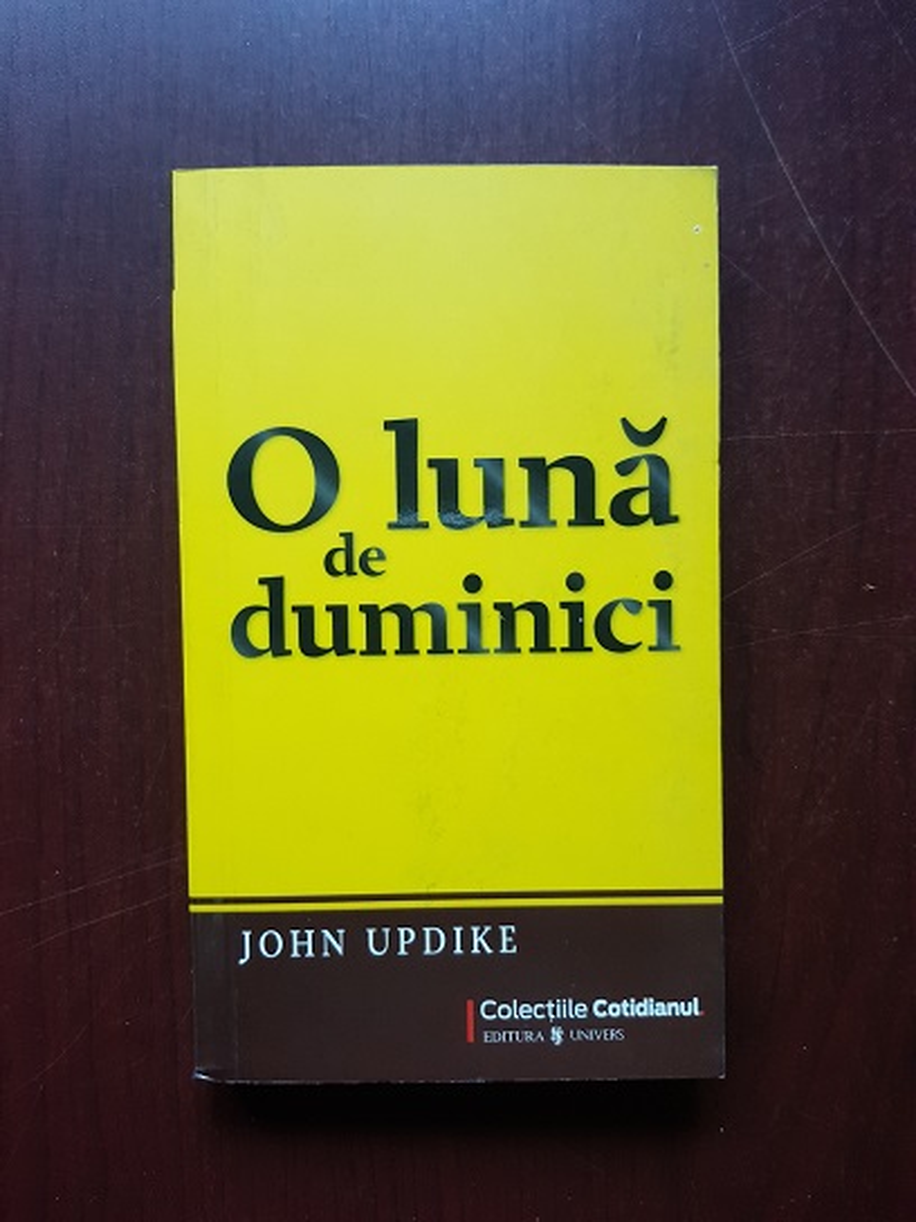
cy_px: 611
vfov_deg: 67.3
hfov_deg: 53.1
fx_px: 917
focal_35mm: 26
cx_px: 458
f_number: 1.7
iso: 200
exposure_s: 1/16
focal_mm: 4.3
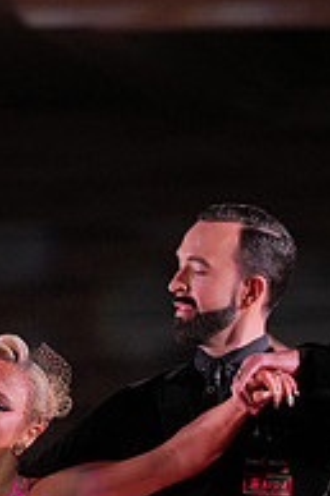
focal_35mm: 599
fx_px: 8250
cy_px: 708
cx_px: -19
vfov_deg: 3.4
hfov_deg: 2.3
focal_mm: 200
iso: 2000
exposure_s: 1/800
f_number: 2.8
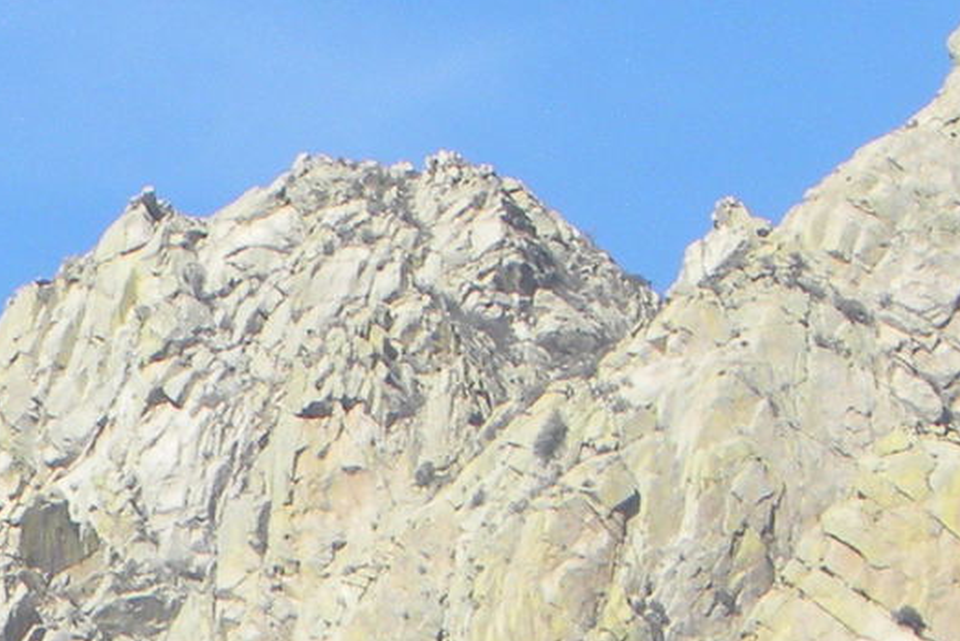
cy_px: 1604
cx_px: -956
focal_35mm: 915
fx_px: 24405
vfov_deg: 1.5
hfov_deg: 2.2
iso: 64
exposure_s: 1/261
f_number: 5.6
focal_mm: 32.7
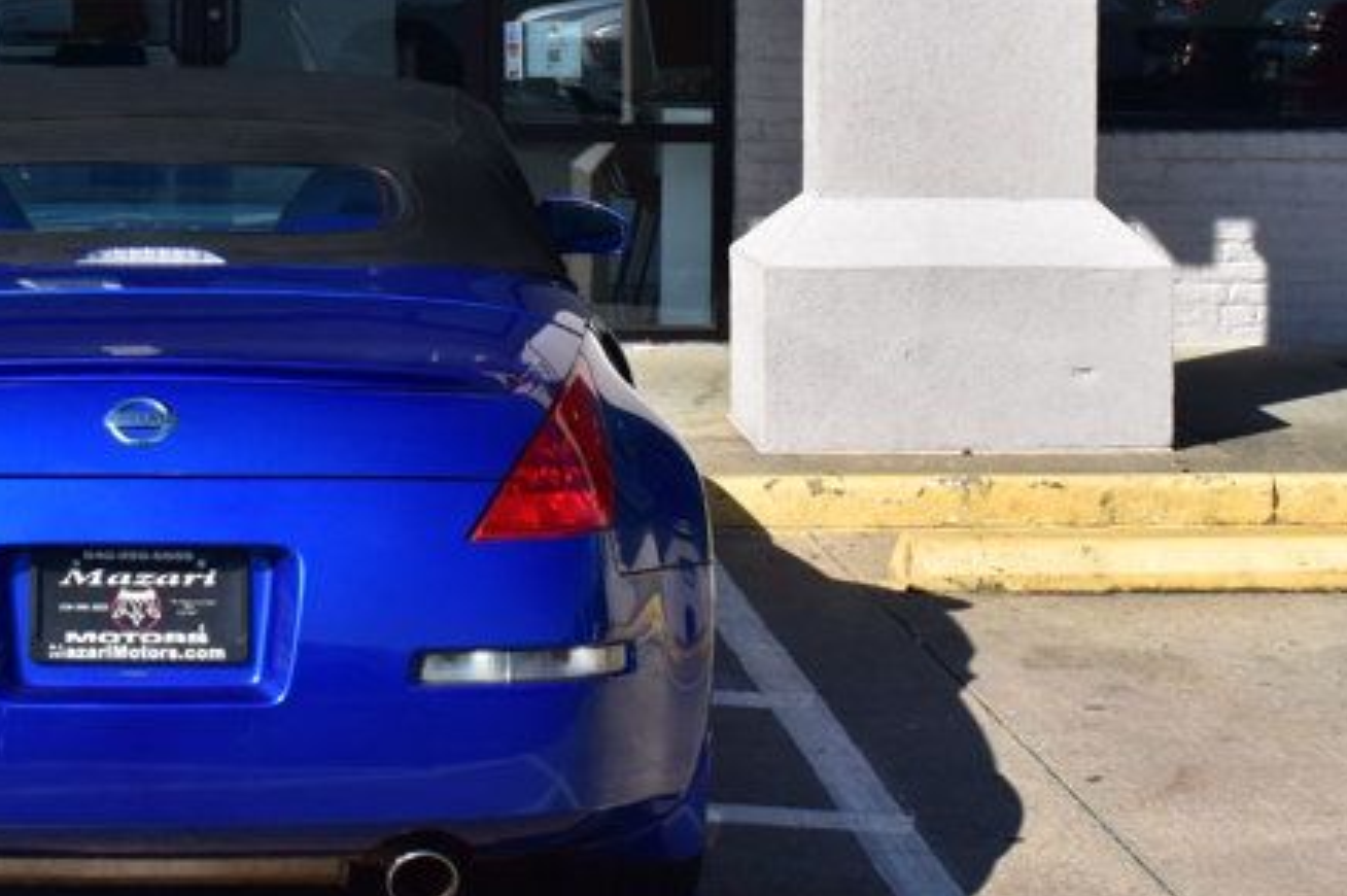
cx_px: 327
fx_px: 3558
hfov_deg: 21.2
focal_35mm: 95
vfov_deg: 14.2
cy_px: 31
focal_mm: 27
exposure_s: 1/500
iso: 320
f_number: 11
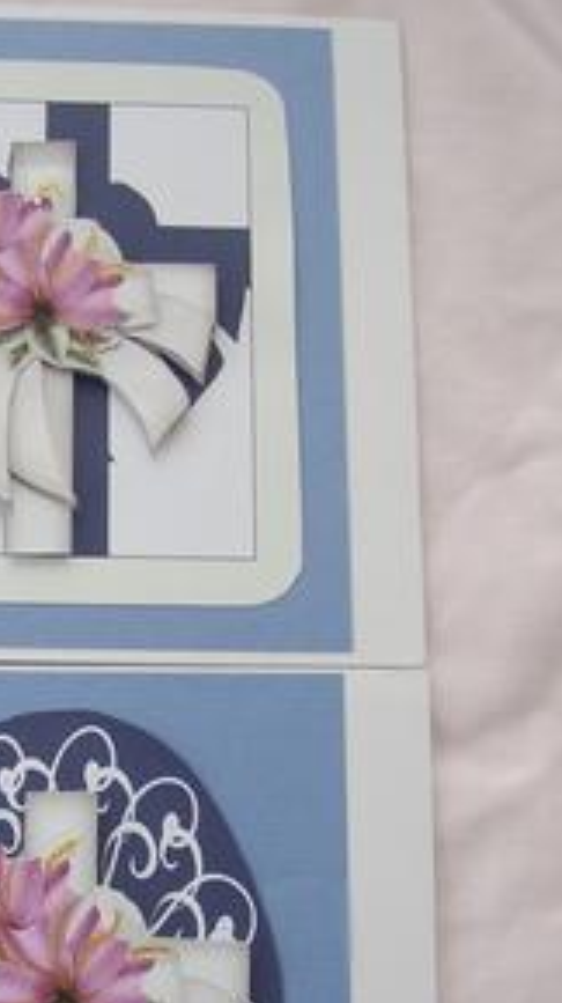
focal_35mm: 51
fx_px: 1355
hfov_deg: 22.9
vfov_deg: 39.8
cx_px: 66
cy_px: 715
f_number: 2.9
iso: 71
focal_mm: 5.8
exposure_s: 1/84
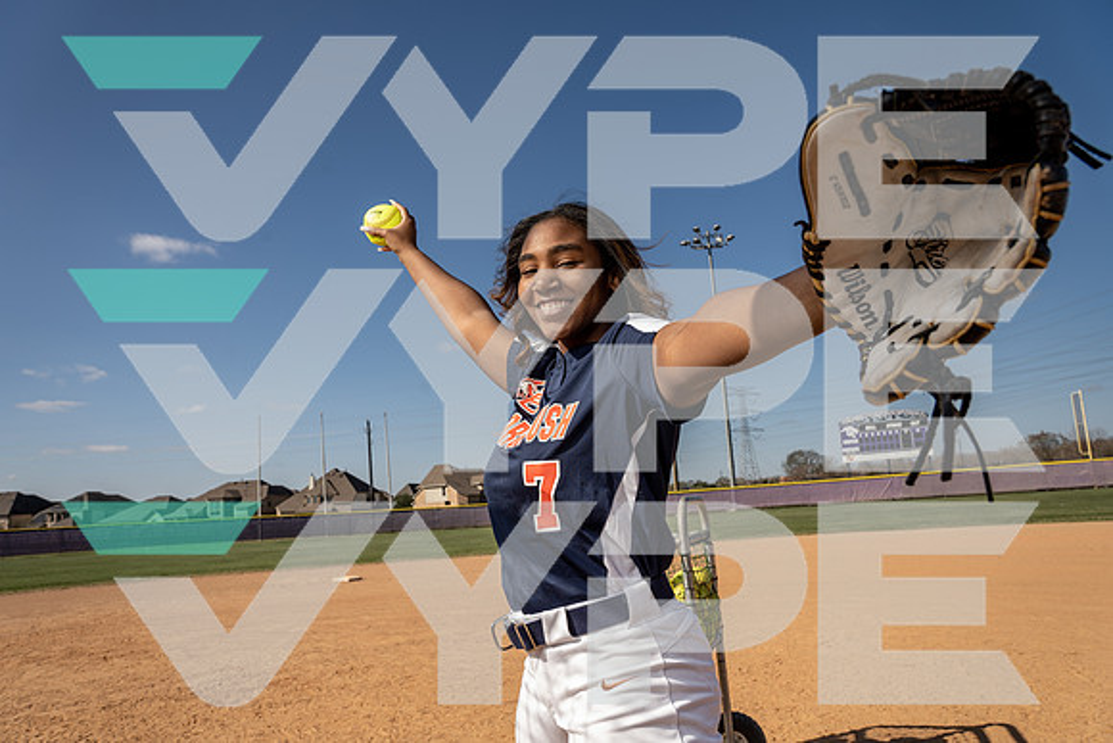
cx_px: 556
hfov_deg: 73.7
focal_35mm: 24
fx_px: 742
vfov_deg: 53.2
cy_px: 372
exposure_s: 1/250
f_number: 8
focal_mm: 24
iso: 64
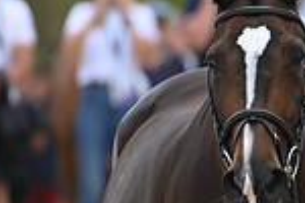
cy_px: 66
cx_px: 565
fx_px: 13106
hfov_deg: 1.3
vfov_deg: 0.9
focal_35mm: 1547
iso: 640
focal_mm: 400
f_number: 5.6
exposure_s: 1/1600
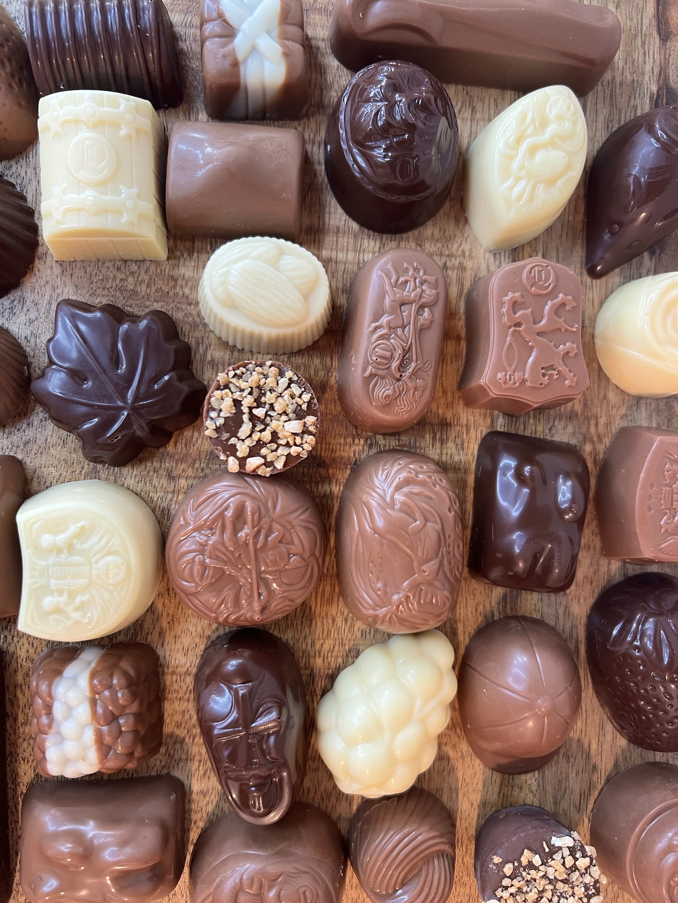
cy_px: 452
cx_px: 339
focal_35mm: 26
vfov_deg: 67.3
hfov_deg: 53.1
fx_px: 679
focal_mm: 5.7
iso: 125
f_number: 1.5
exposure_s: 1/50
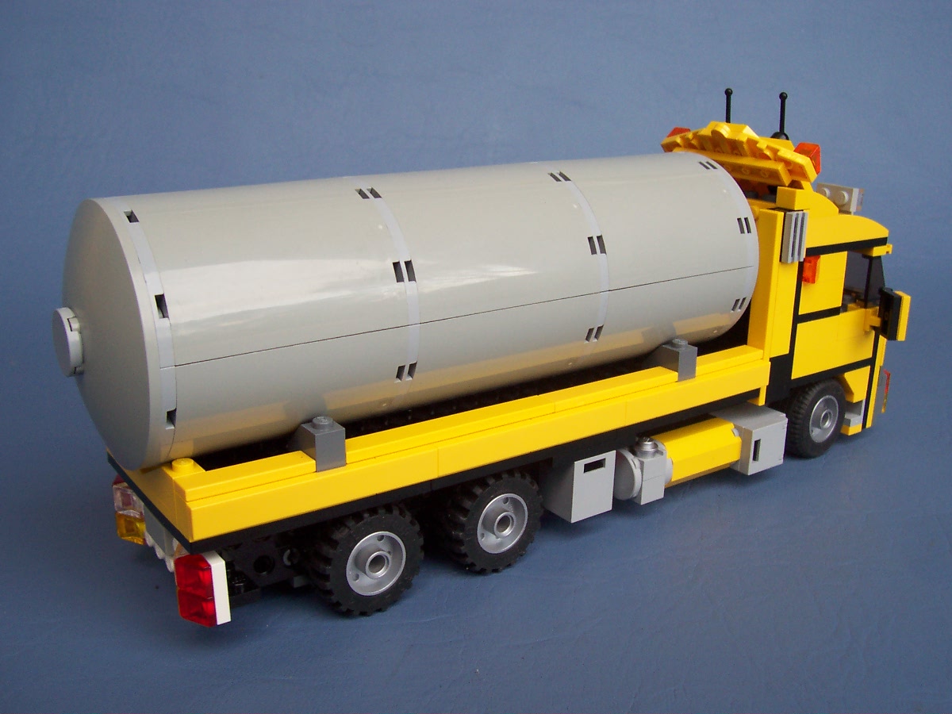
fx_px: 1018
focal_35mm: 37
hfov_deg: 50.1
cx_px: 476
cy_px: 357
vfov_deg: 38.7
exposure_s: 1/45
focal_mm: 5.6
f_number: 2.8
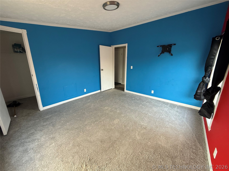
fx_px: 93
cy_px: 86
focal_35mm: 14
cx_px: 114
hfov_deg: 102.1
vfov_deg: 85.7
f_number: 2.2
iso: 250
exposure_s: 1/99
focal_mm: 2.22
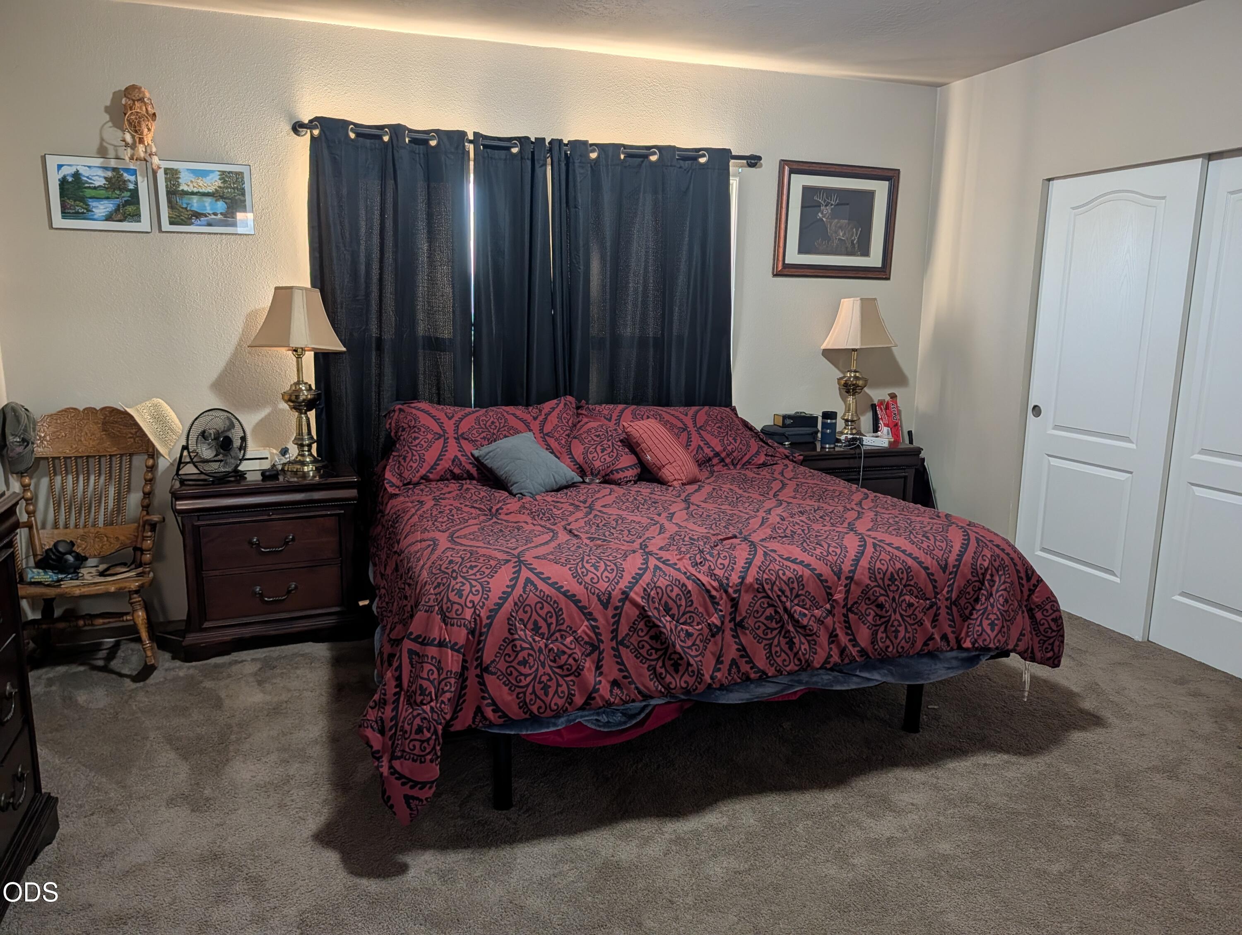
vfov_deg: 56.9
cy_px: 468
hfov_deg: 71.5
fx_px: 862
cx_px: 621
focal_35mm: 24
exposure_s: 1/52.5
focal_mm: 6.9
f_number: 1.68
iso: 57
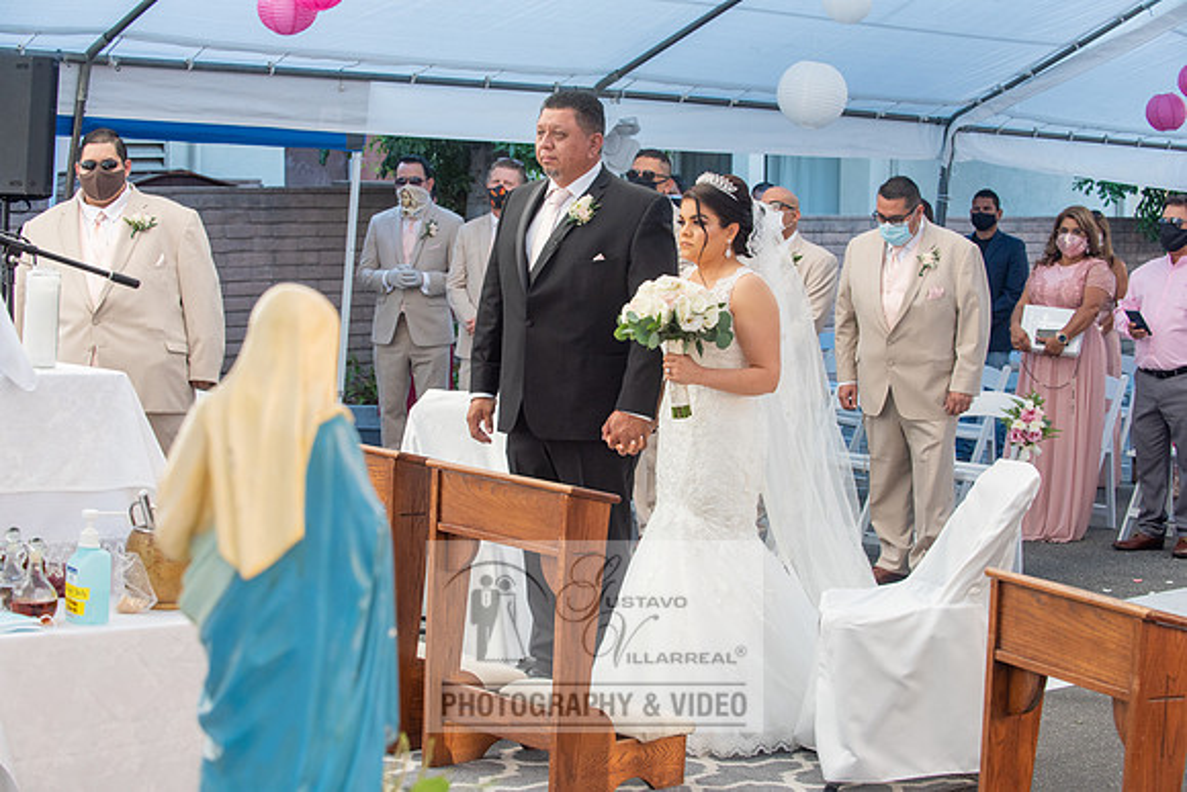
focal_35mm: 70
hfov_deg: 28.8
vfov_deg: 19.5
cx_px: 594
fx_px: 2308
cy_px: 396
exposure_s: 1/250
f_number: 6.3
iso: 640
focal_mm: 70
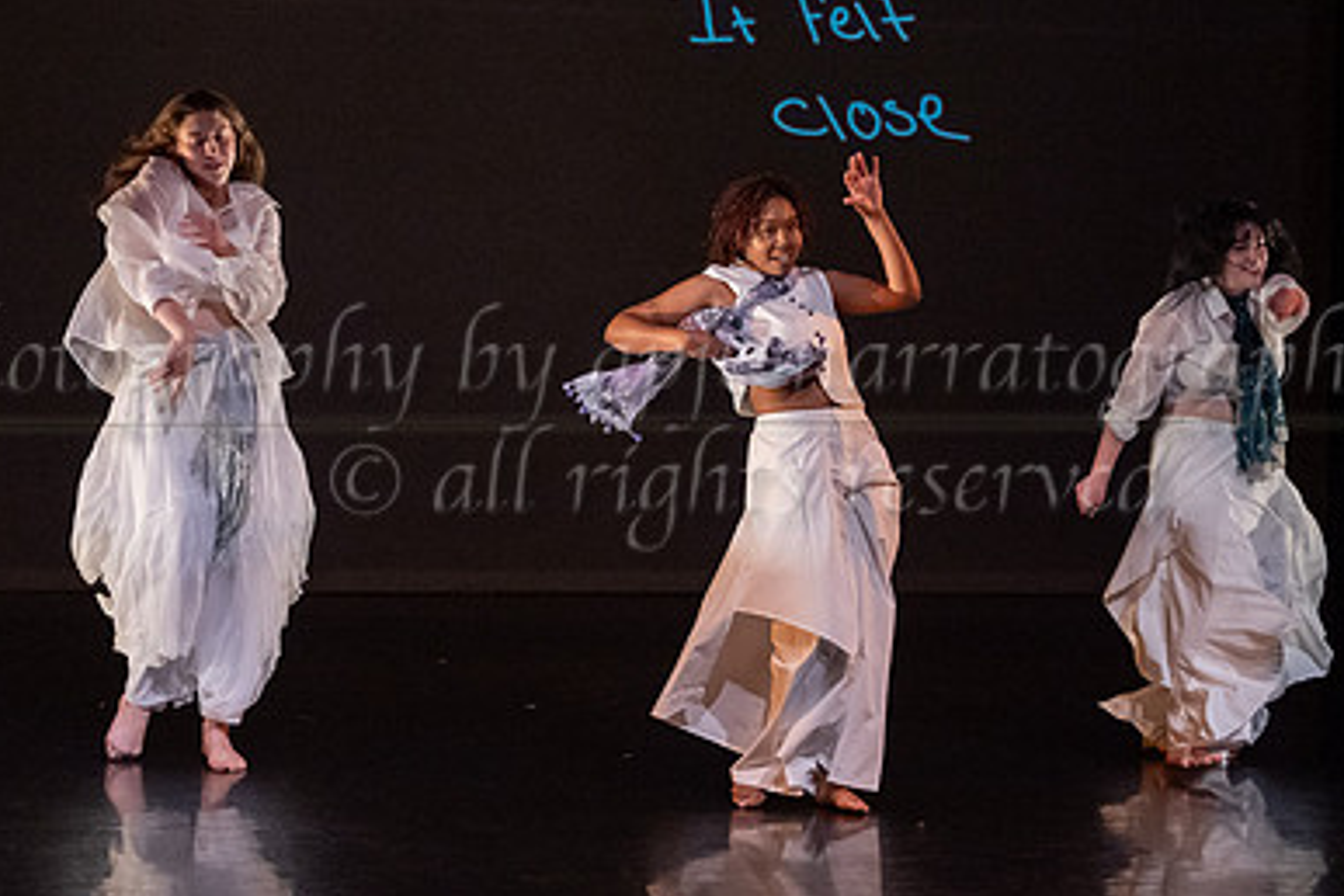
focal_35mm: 99
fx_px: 3696
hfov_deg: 20.6
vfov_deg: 13.8
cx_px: 708
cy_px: 418
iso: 4000
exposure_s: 1/400
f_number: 3.5
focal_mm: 66
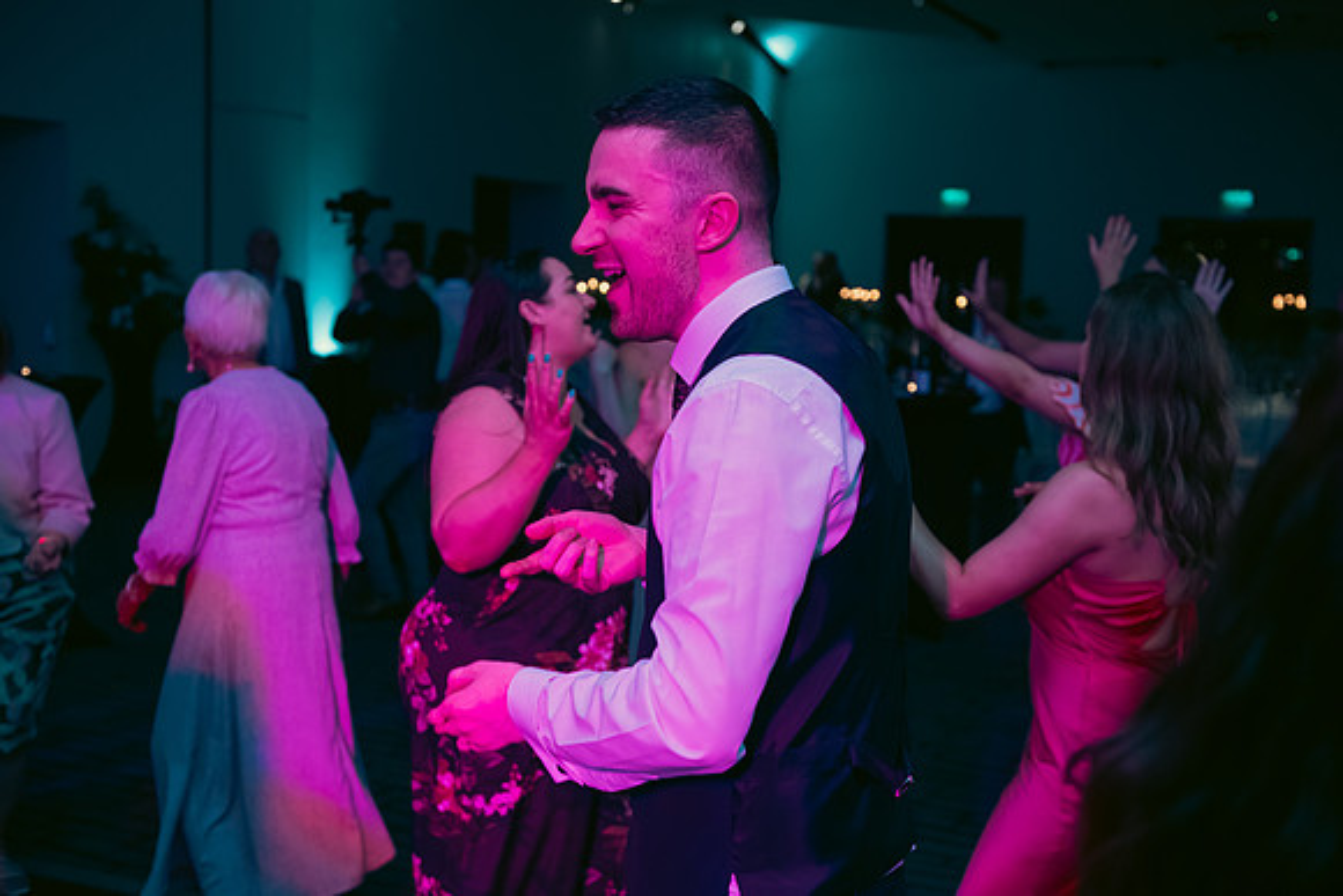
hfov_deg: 44.5
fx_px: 1642
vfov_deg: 30.5
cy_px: 448
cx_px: 672
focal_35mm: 44
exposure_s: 1/160
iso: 800
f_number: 3.5
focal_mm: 44
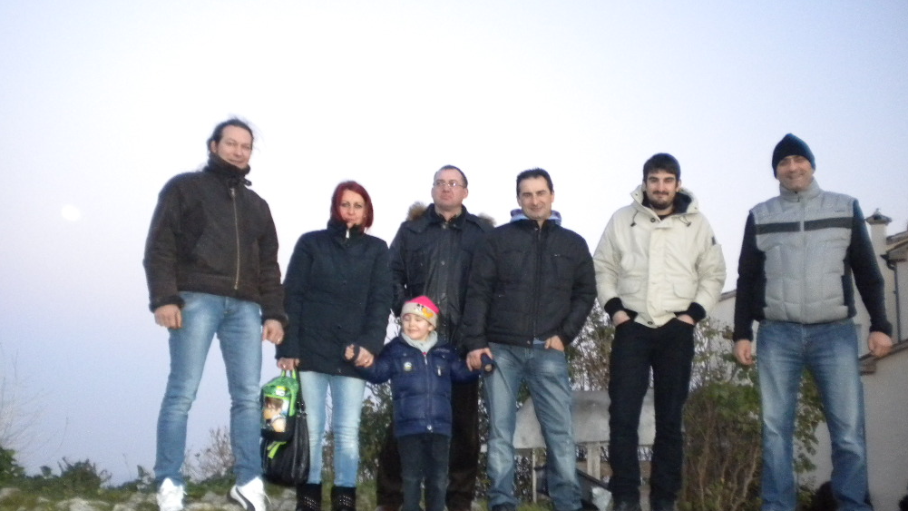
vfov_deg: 30.4
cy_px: 282
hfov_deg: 51.6
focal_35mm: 39
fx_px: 939
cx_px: 463
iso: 461
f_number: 3.1
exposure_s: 1/30
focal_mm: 6.3
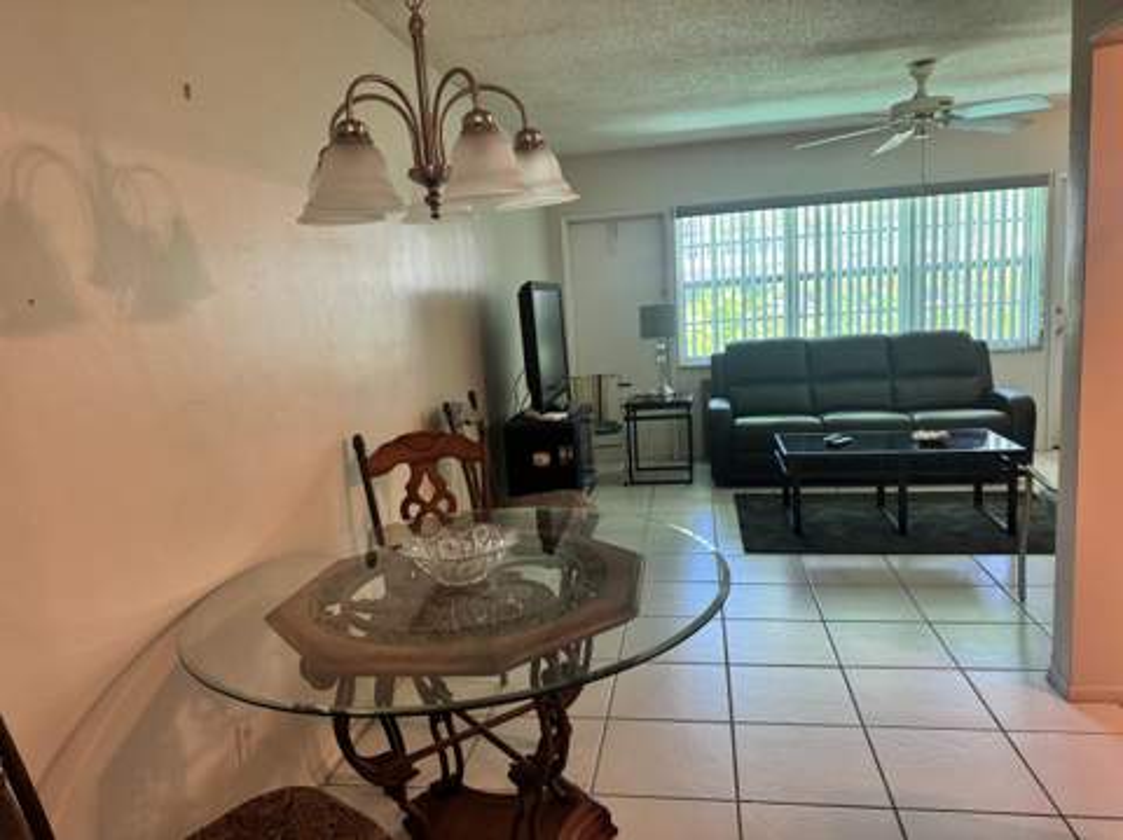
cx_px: 562
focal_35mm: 24
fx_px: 778
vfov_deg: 56.7
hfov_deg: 71.7
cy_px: 420
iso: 250
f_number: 1.78
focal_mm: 6.76
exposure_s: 1/60
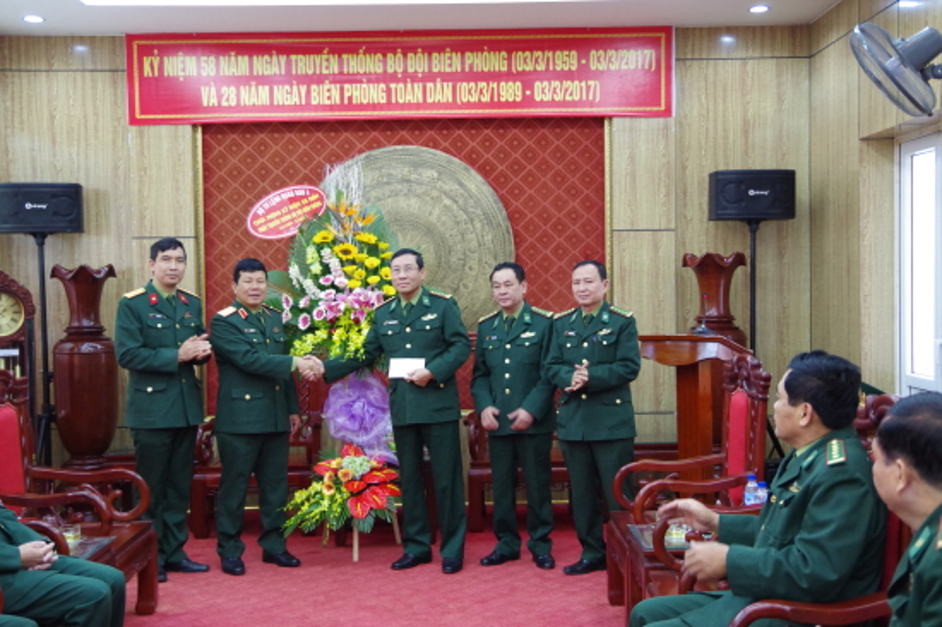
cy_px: 314
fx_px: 1216
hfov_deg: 42.3
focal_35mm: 46
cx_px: 471
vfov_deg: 28.9
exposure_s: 1/60
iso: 3200
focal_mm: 31
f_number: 4.5
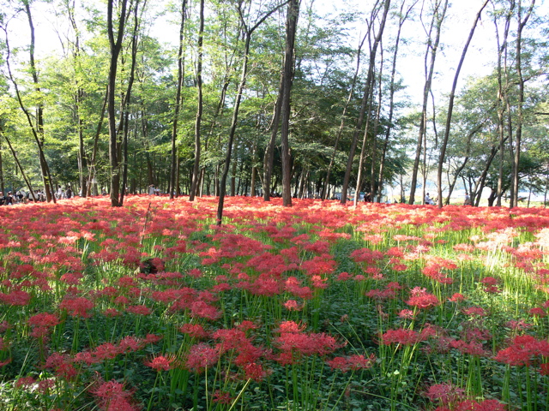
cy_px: 206
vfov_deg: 40.7
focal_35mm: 35
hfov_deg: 52.6
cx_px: 274
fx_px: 555
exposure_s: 1/60
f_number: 2.8
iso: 80
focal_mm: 7.4
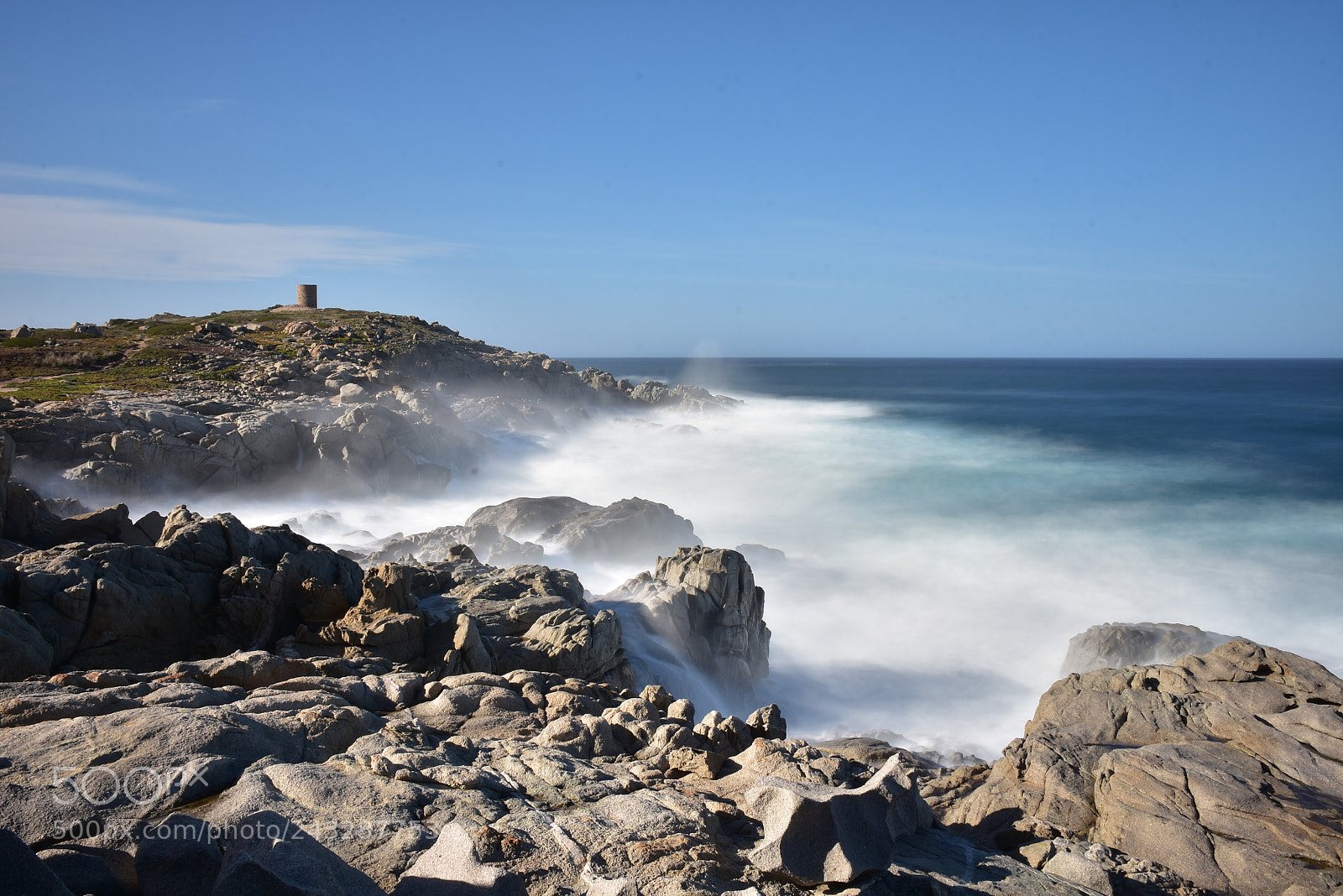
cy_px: 448
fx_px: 1231
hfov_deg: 57.2
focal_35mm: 33
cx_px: 672
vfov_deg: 40.0
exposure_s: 25
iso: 100
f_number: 22
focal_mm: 22
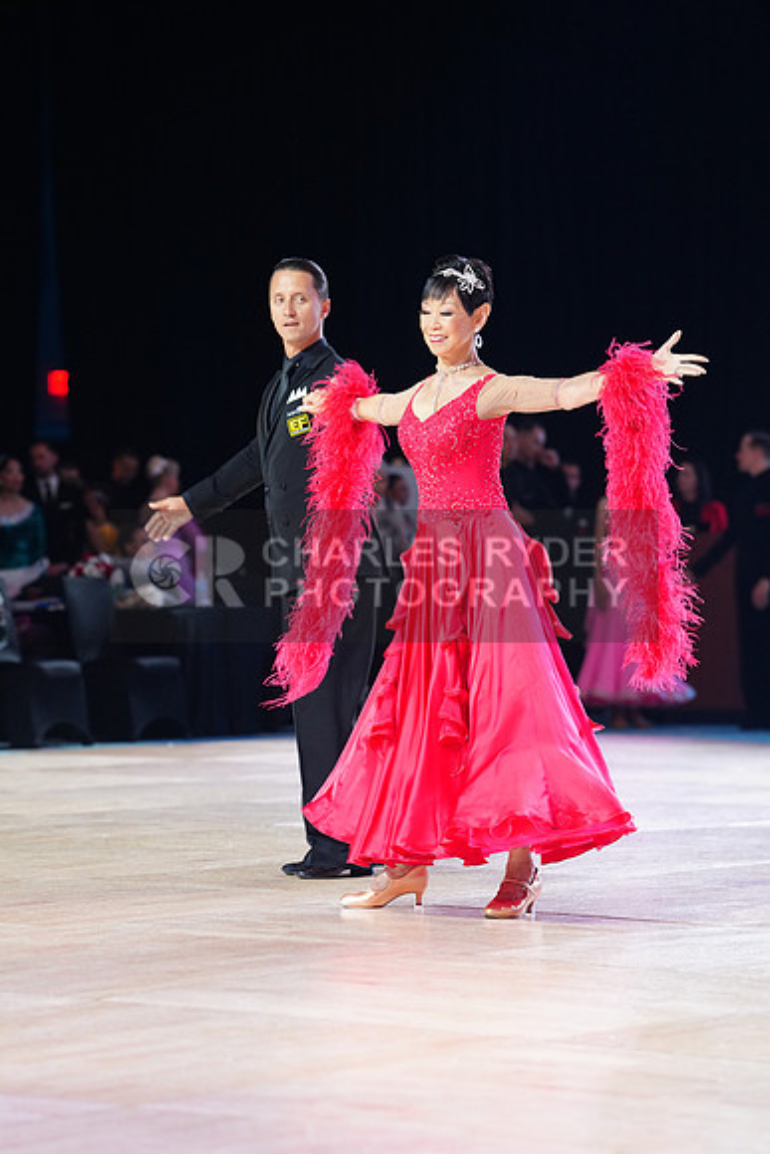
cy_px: 577
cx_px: 385
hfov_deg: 11.2
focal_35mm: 122
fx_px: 3912
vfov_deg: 16.8
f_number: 3.5
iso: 2000
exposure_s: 1/200
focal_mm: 122
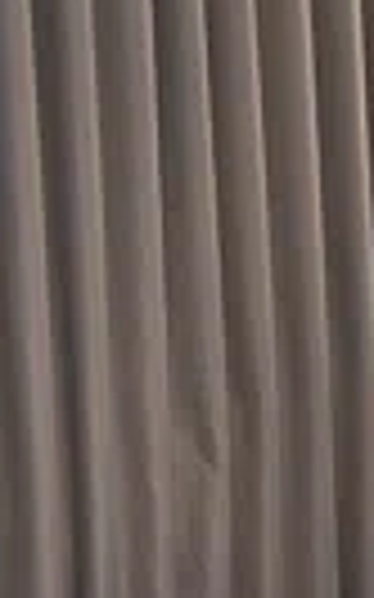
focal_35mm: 122
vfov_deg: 17.1
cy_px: 211
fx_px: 1992
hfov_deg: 8.2
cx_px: 1293
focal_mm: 6.86
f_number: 1.78
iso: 640
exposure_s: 1/50
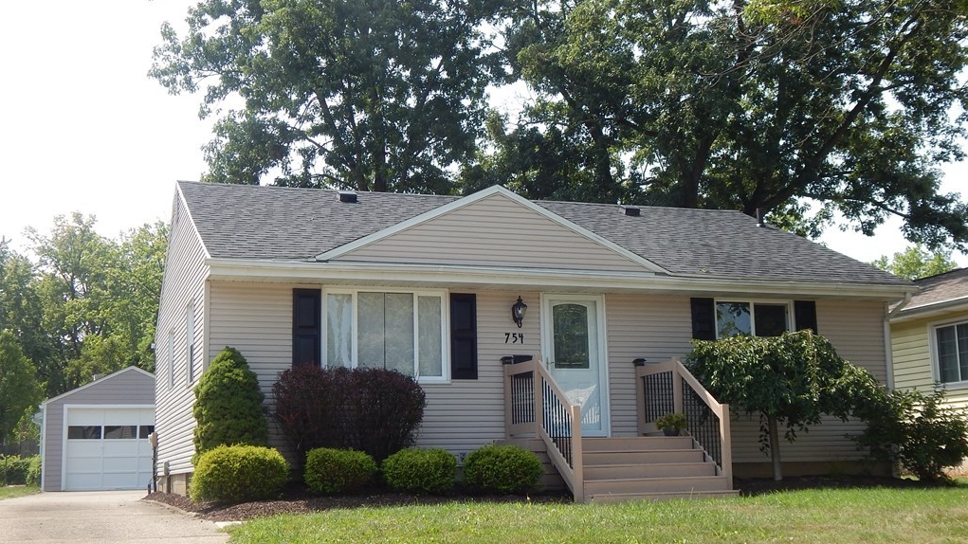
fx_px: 1206
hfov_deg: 43.7
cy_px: 294
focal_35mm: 47
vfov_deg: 25.4
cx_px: 484
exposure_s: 1/500
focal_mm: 7.7
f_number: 3.6
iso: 125
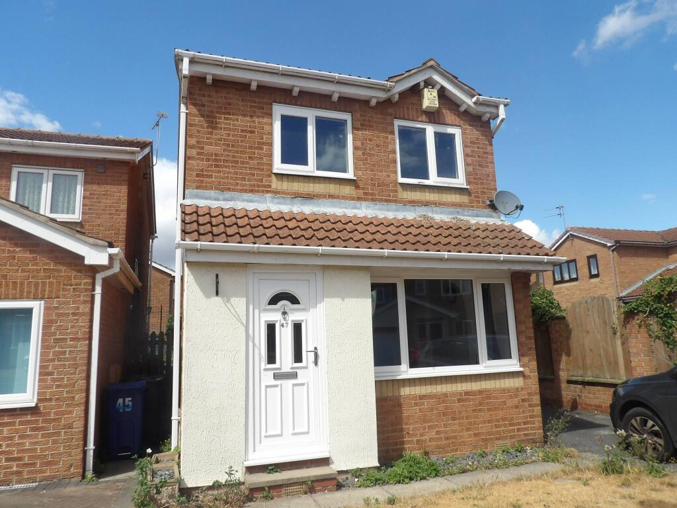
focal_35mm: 24
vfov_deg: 56.8
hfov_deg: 71.6
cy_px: 254
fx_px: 469
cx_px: 338
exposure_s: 1/530
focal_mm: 4.3
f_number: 4.6
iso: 100
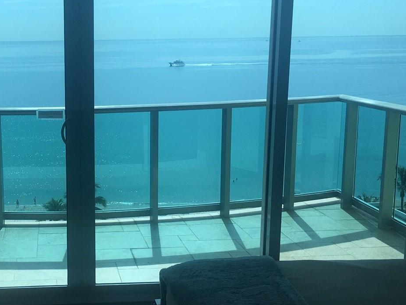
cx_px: 81
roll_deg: +1.1
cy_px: 150
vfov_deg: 29.1
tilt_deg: -10.7
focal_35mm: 50
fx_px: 586
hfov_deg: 36.9
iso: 25
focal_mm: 4.15
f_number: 2.2
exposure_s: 1/1282
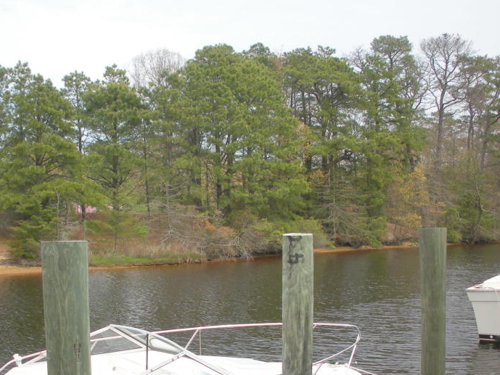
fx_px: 751
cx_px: 206
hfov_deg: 36.7
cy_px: 246
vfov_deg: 27.9
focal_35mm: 52
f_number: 3.5
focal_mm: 6.3
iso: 92
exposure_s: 1/709
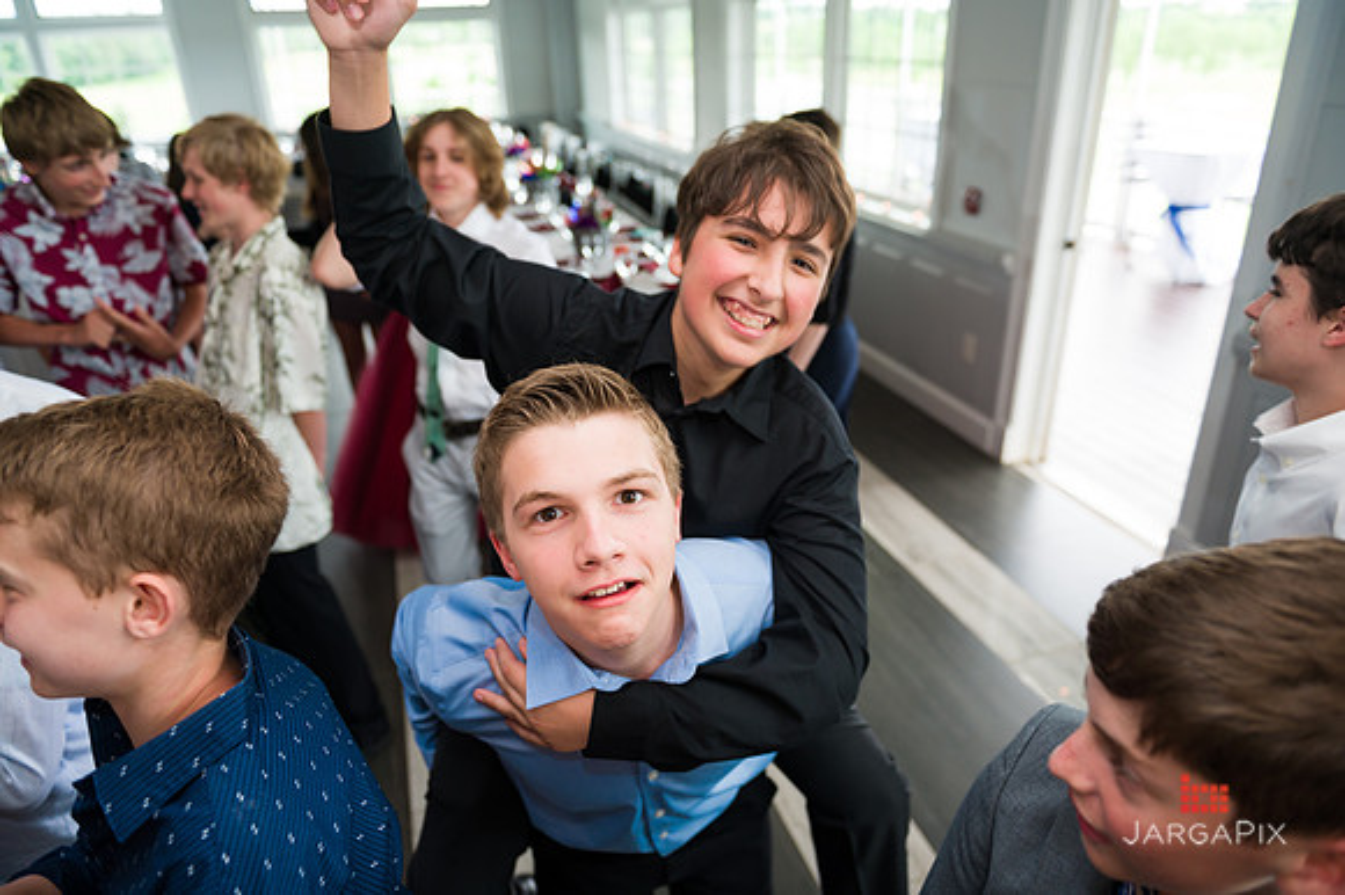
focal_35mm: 24
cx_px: 672
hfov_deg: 73.8
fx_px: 896
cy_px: 448
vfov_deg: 53.1
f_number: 3.2
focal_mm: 24
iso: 400
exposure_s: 1/160
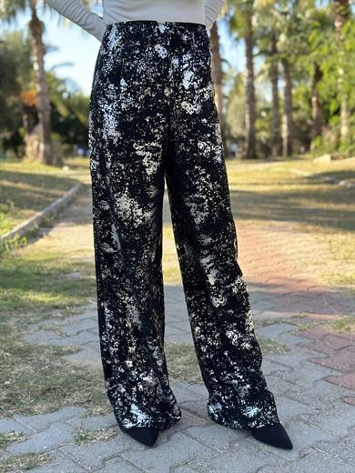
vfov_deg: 39.7
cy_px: 236
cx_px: 178
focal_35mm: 48
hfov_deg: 30.3
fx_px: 656
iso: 80
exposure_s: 1/590
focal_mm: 6.86
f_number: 1.78
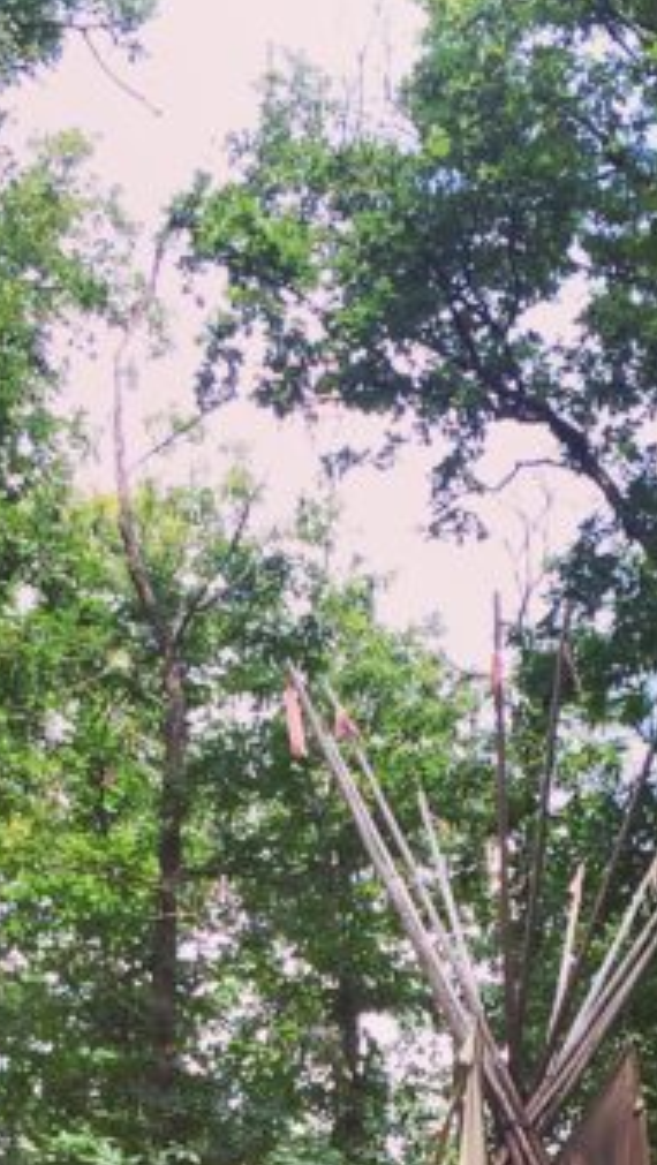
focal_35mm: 96
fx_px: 2968
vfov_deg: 21.0
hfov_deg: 12.6
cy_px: 1317
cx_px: 339
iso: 32
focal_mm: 4.15
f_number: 2.2
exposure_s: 1/370
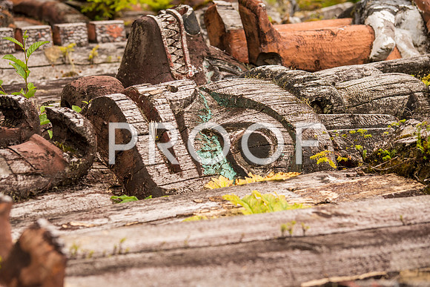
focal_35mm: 120
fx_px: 1434
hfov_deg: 17.1
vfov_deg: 11.4
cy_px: 144
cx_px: 215
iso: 200
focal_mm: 120
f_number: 4.8
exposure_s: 1/1500
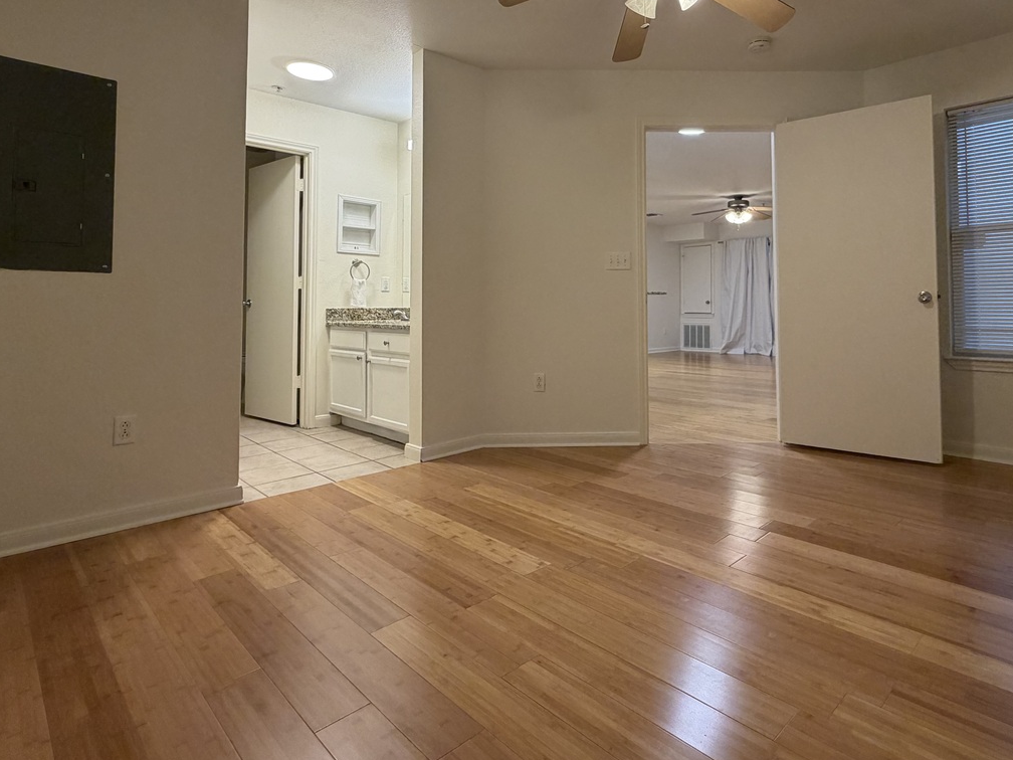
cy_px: 286
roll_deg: +0.8
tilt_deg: +1.9
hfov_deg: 81.2
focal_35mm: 20
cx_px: 586
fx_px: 585
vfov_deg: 65.0
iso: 200
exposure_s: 1/60
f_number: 2.2
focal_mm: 2.22
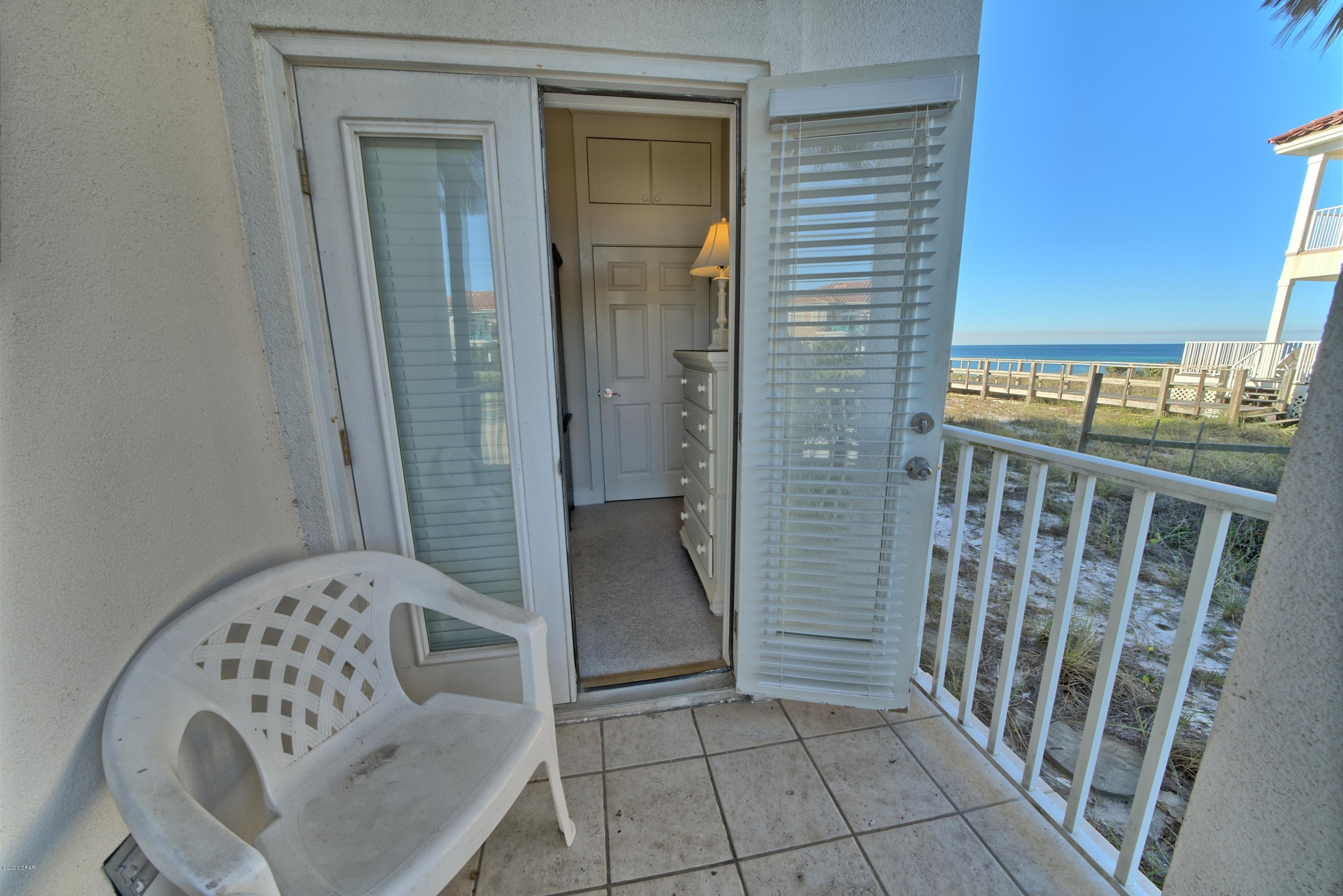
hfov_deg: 112.6
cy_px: 448
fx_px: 448
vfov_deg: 90.0
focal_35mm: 12
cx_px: 672
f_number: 19
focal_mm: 12
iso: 200
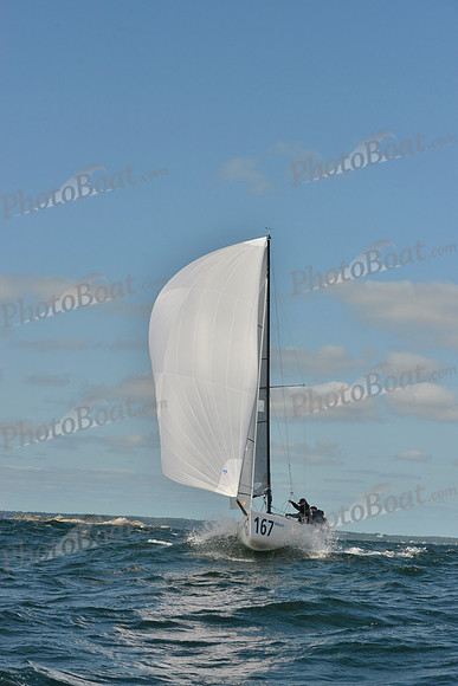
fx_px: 1335
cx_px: 229
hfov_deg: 19.5
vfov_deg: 28.8
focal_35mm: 70
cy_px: 343
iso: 400
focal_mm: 70
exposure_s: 1/1600
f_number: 11
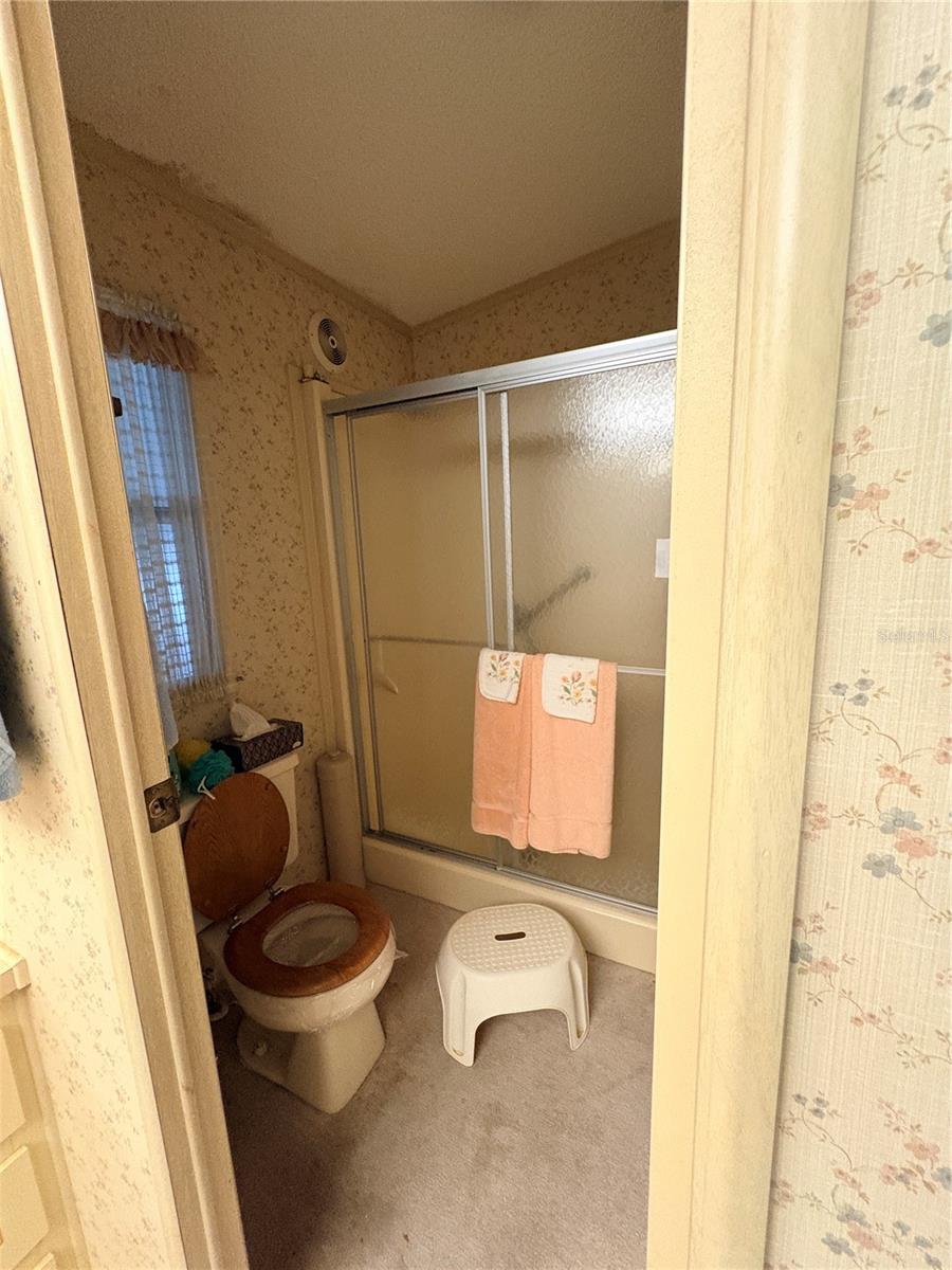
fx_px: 513
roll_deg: +2.1
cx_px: 476
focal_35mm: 14
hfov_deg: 85.7
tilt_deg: -10.4
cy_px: 635
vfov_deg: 102.1
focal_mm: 2.22
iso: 640
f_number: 2.2
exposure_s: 1/60
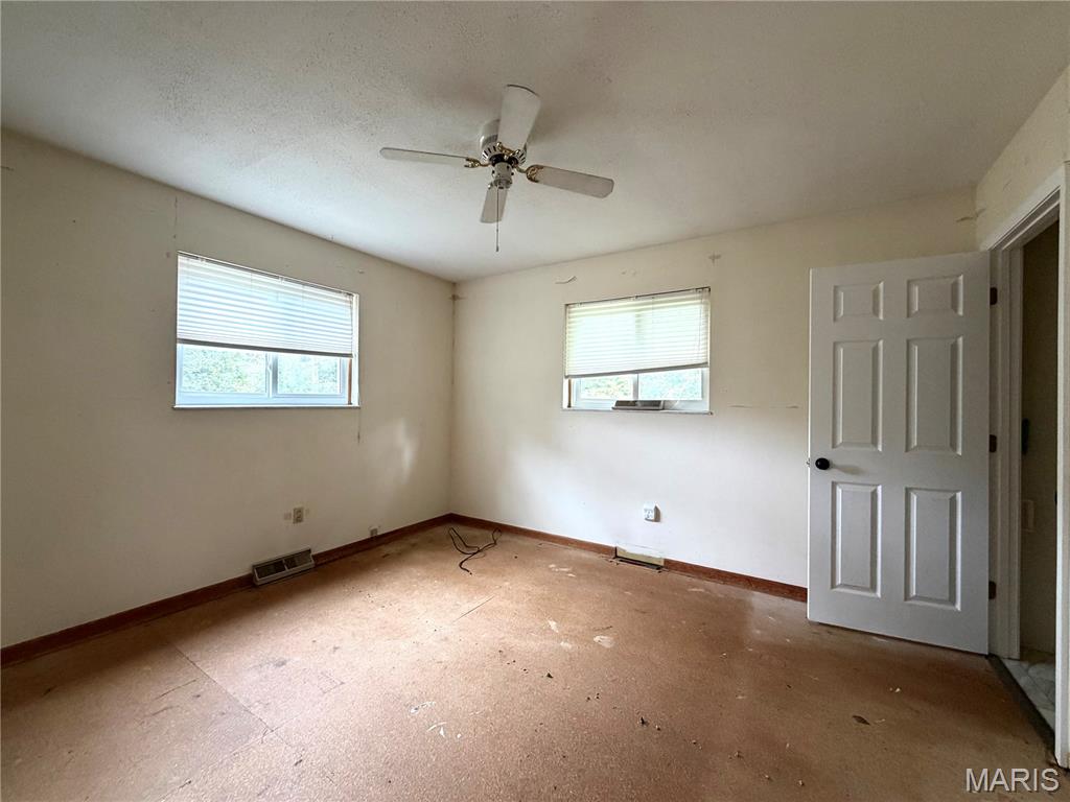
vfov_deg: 85.7
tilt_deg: -0.1
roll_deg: -0.7
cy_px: 401
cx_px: 535
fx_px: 433
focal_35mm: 14
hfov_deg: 102.1
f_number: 2.2
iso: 250
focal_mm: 2.22
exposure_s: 1/60
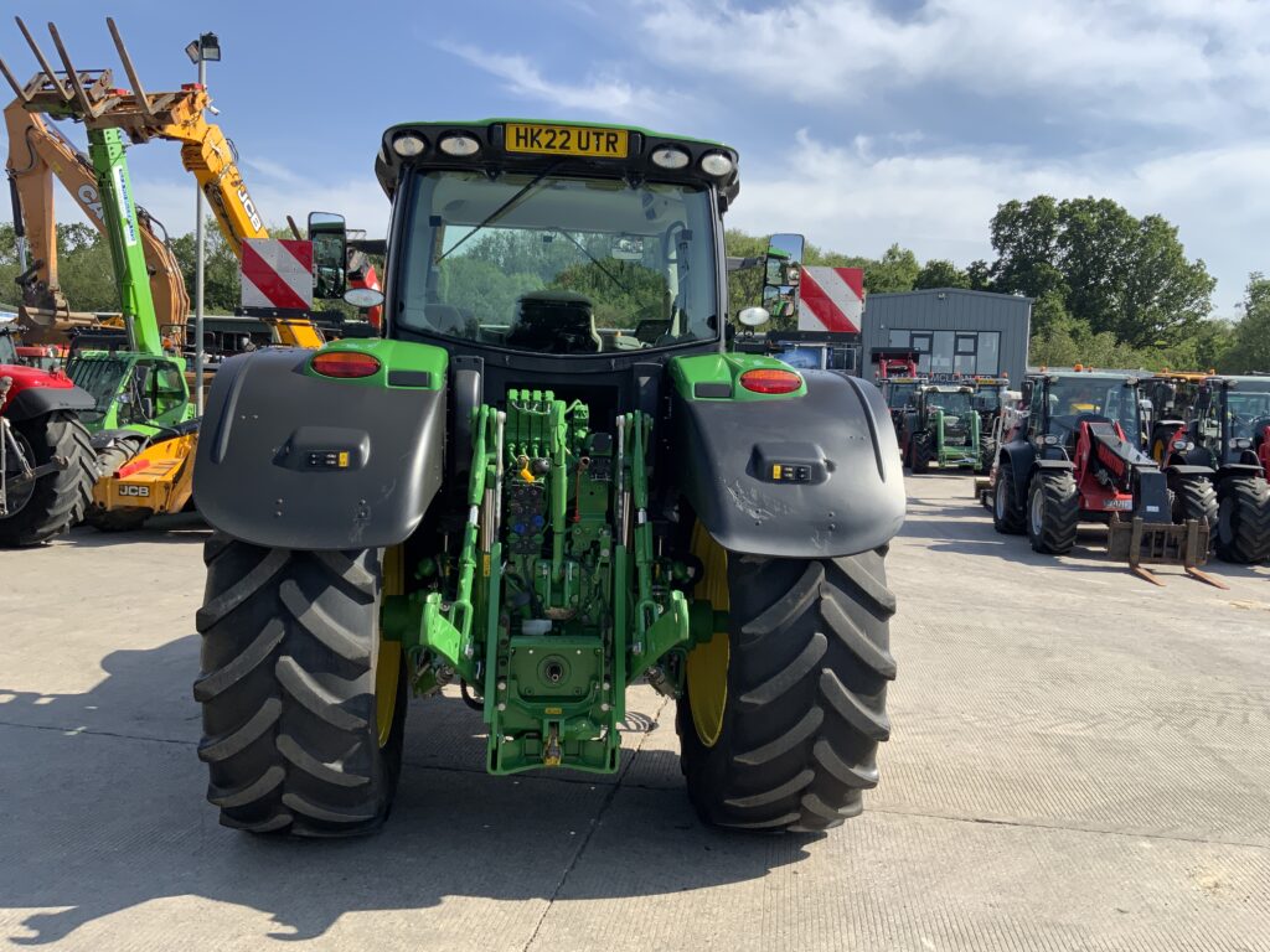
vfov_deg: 48.2
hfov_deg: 61.7
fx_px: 1064
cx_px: 635
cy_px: 476
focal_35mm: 29
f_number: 1.8
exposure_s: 1/1168
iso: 16
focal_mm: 3
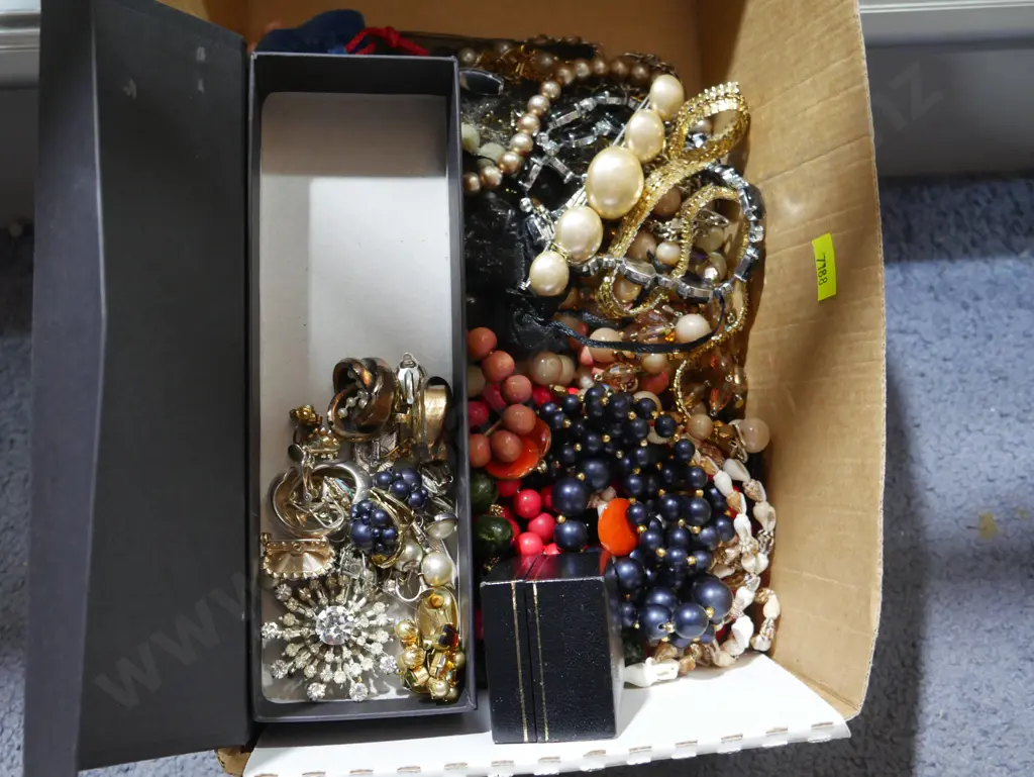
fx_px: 1195
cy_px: 388
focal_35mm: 40
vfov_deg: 36.0
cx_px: 517
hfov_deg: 46.8
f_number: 4.5
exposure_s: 1/60
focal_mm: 20
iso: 1000
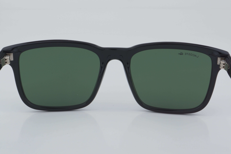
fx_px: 529
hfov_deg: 24.6
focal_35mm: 82
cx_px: 116
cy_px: 77
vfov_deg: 16.6
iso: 100
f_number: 32
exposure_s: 1/4
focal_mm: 55
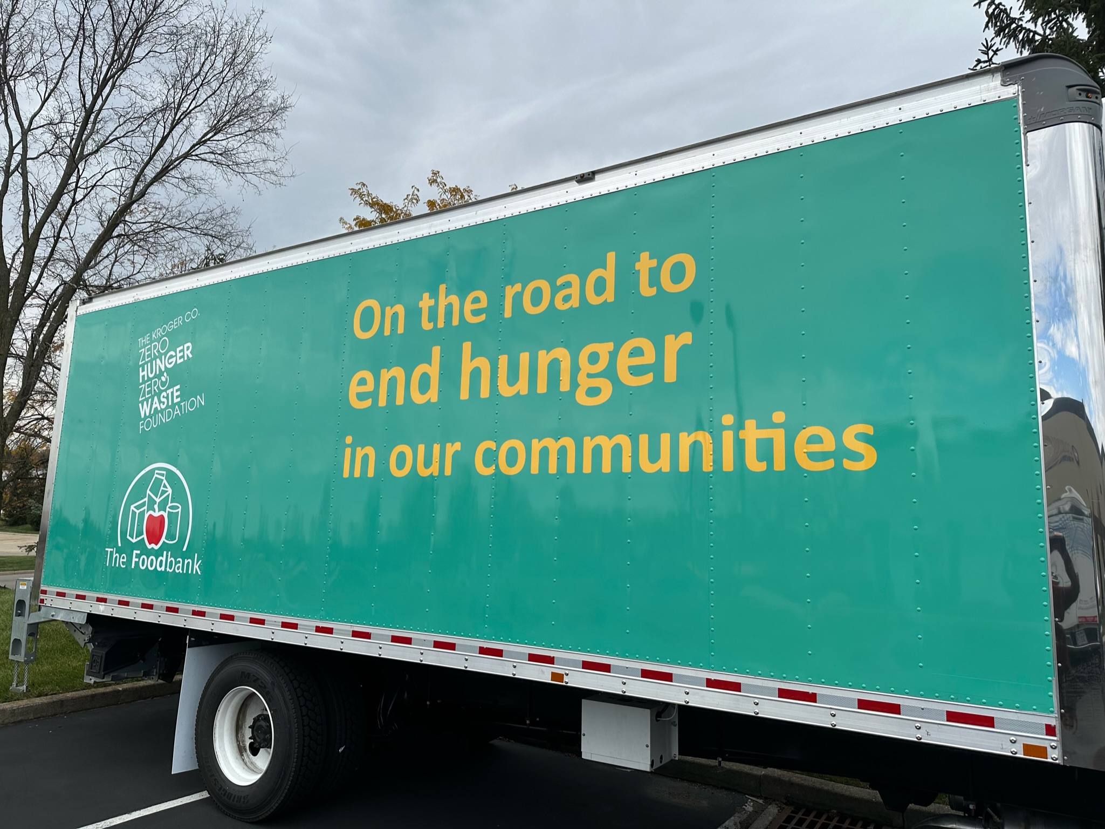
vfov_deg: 56.8
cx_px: 552
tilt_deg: +6.3
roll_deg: -0.6
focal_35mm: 24
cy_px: 414
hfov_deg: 71.6
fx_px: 766
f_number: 1.78
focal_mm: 6.86
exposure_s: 1/2353
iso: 80
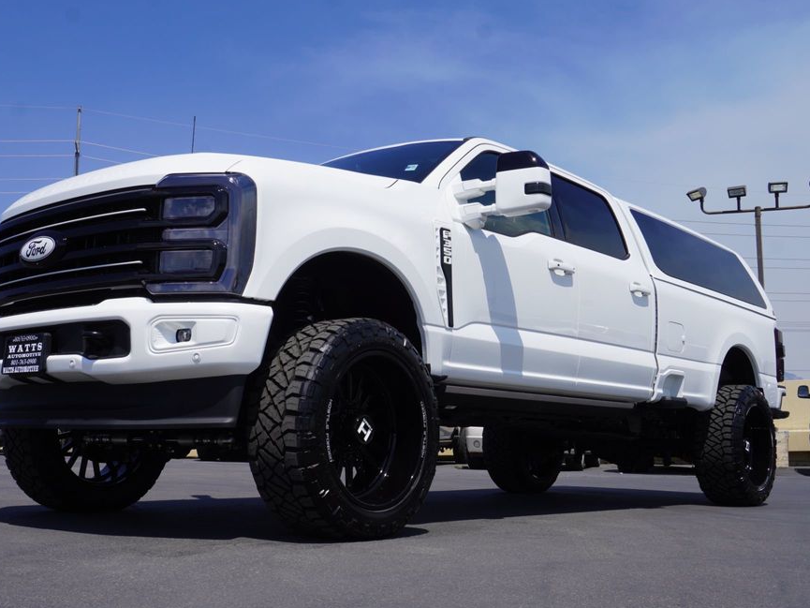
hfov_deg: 45.7
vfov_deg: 35.1
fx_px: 960
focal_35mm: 41
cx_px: 361
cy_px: 317
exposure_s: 1/250
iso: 100
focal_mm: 24
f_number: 11
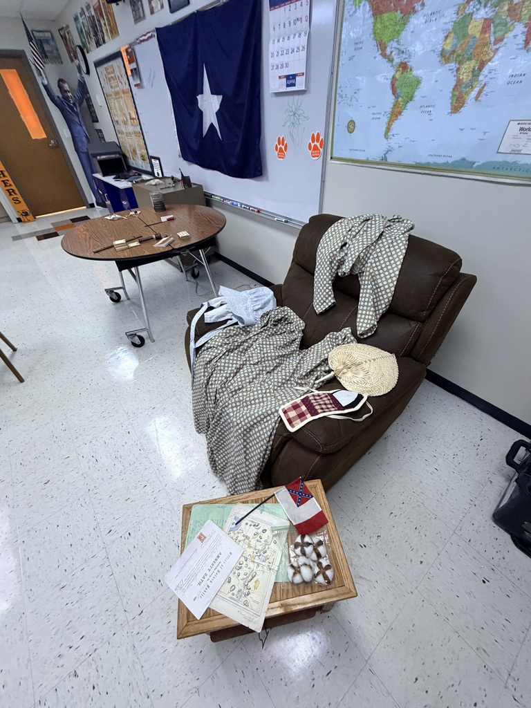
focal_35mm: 14
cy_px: 354
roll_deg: +3.9
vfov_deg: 102.1
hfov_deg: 85.7
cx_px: 266
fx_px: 286
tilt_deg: -41.5
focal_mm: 2.22
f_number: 2.2
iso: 400
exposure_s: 1/60
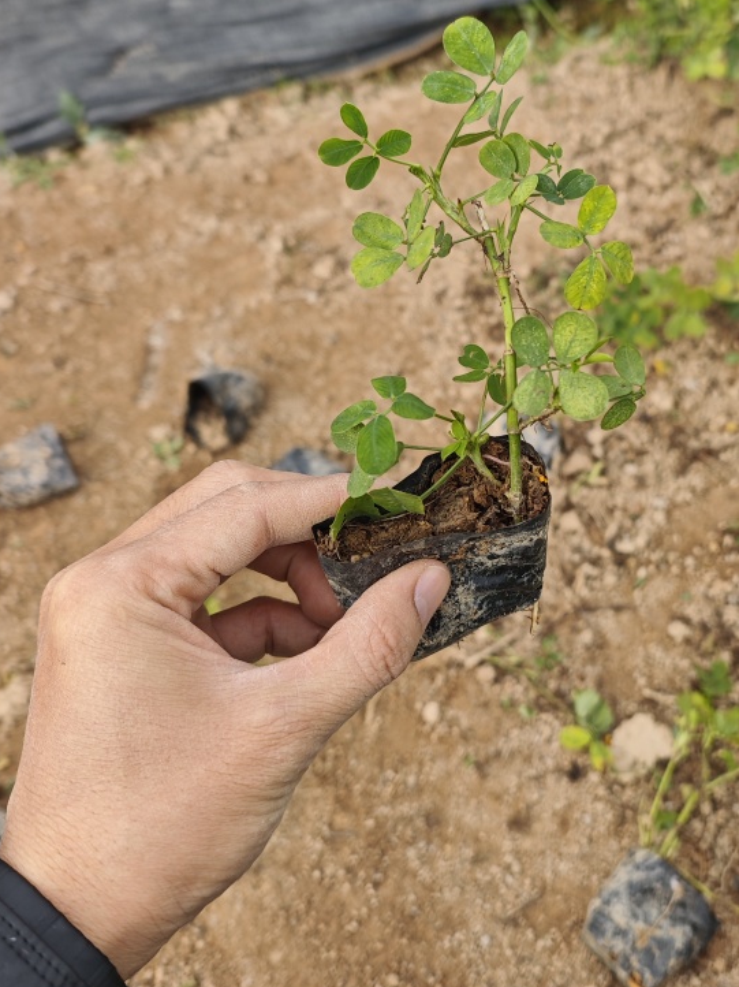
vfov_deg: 53.8
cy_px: 423
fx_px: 968
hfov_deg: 41.4
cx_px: 477
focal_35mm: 34
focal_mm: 6.55
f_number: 1.6
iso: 50
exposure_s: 1/823
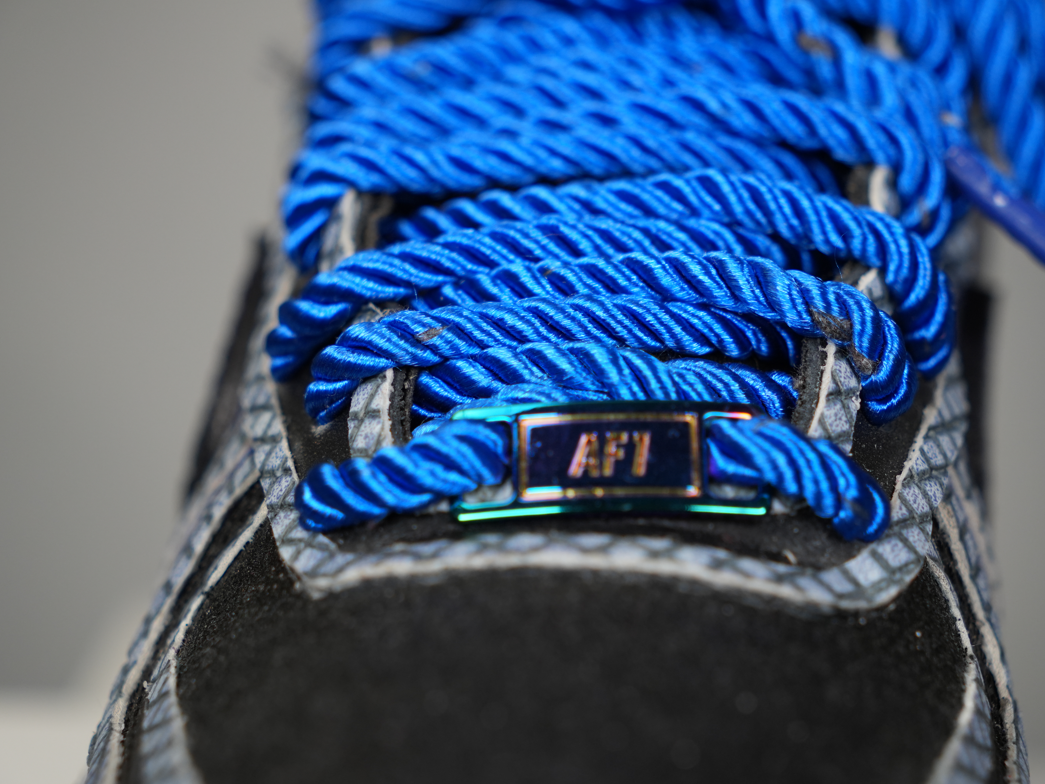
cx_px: 534
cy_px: 396
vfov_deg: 18.0
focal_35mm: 82
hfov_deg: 23.8
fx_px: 2475
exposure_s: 1/160
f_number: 4
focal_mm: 50
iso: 400
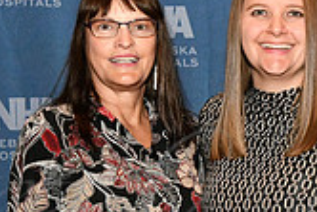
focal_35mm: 126
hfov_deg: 16.1
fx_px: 1110
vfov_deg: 10.8
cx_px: 248
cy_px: 205
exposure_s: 1/60
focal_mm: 36
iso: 6400
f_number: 11
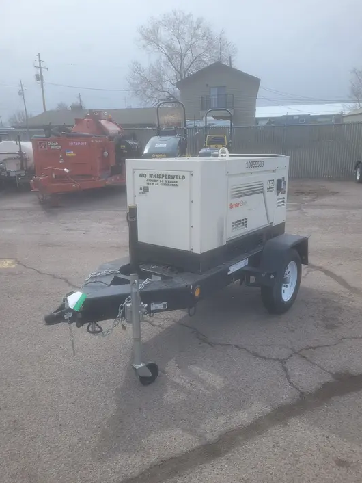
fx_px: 376
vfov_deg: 65.3
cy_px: 243
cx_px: 187
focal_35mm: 27
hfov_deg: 51.4
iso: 40
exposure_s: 1/2163
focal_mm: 5.4
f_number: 1.8
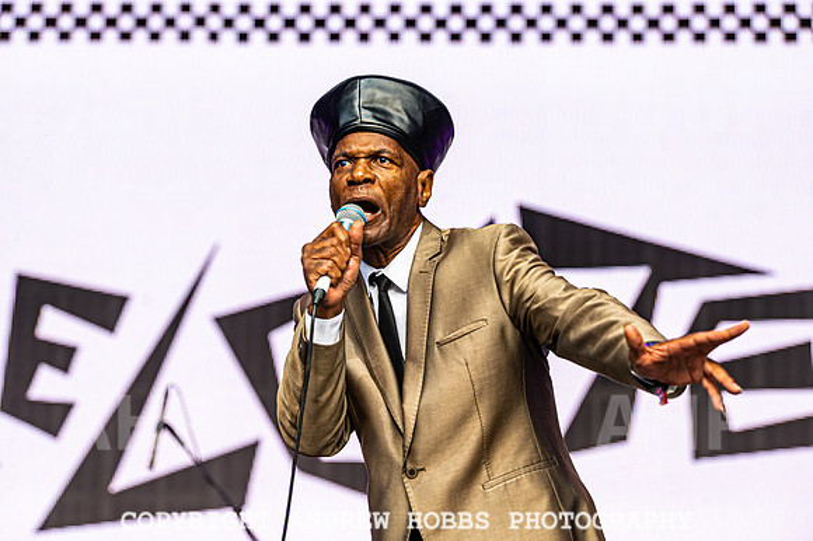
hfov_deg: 16.5
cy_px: 270
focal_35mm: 124
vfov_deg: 11.0
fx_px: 2799
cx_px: 406
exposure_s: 1/500
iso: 125
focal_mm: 122
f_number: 4
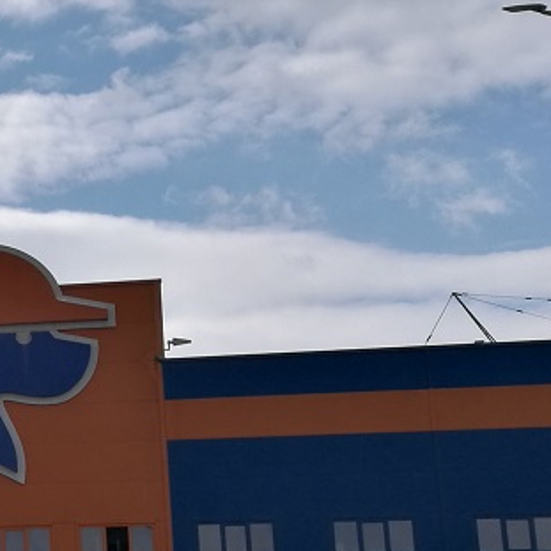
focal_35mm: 92
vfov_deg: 18.7
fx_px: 1657
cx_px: -491
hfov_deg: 15.7
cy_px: 422
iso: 50
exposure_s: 1/1639
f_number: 2.2
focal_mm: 4.5
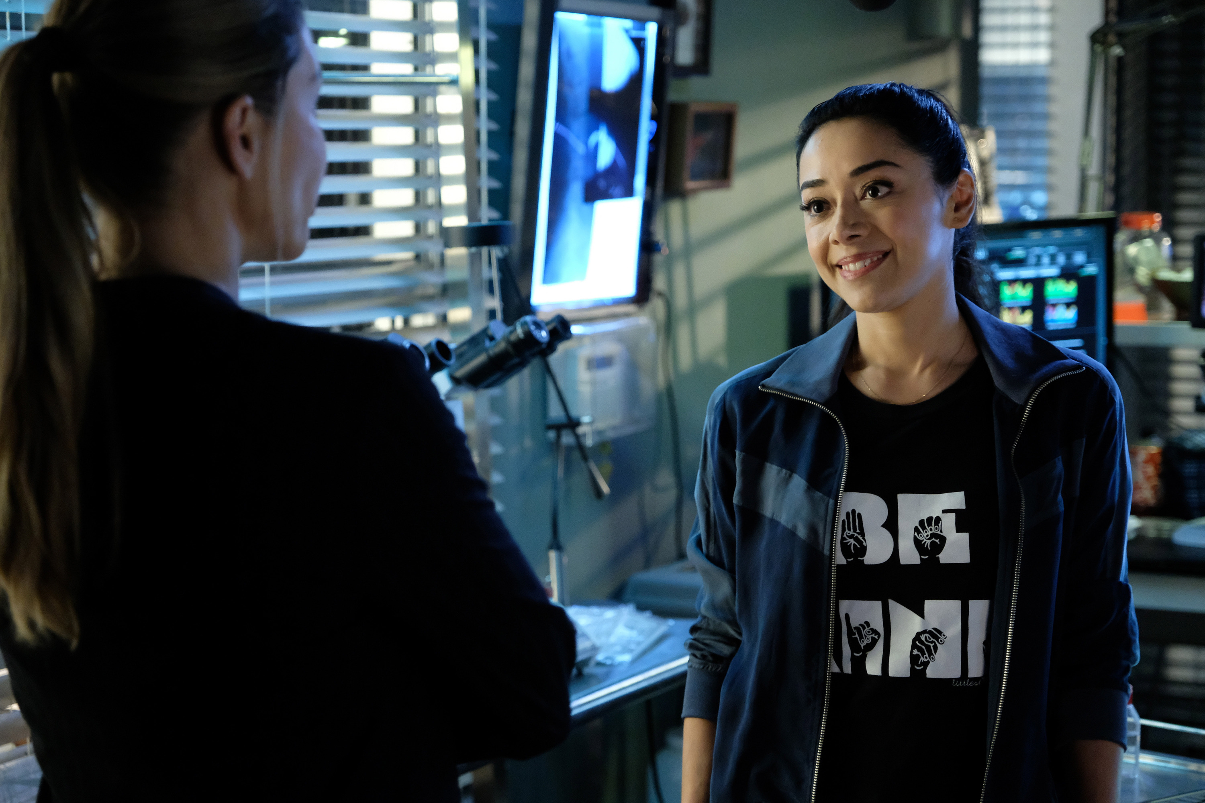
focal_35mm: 83
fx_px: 2778
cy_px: 402
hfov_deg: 24.5
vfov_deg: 16.5
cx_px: 602
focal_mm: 55
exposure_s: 1/80
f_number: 2.8
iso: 5000
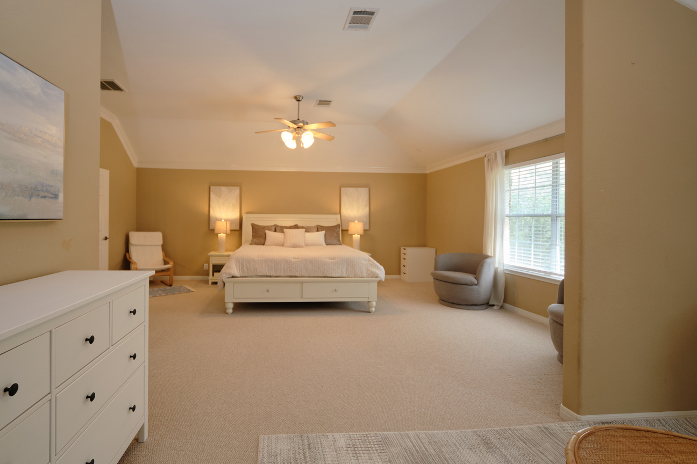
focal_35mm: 15
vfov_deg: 77.3
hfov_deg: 99.6
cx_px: 293
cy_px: 225
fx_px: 290
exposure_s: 1/60
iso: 320
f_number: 2.8
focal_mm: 8
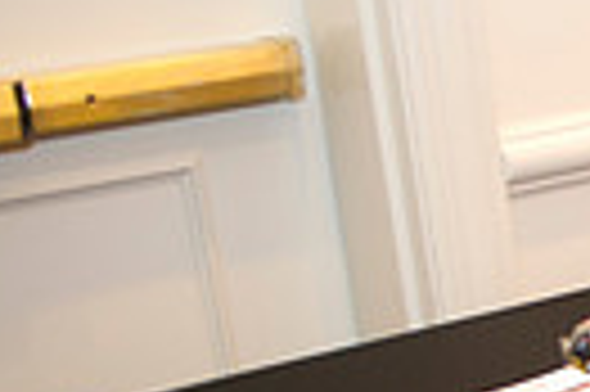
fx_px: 1882
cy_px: 275
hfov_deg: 14.7
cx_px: 1185
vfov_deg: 11.9
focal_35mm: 115
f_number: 2.8
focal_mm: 26
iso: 1600
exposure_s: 1/60
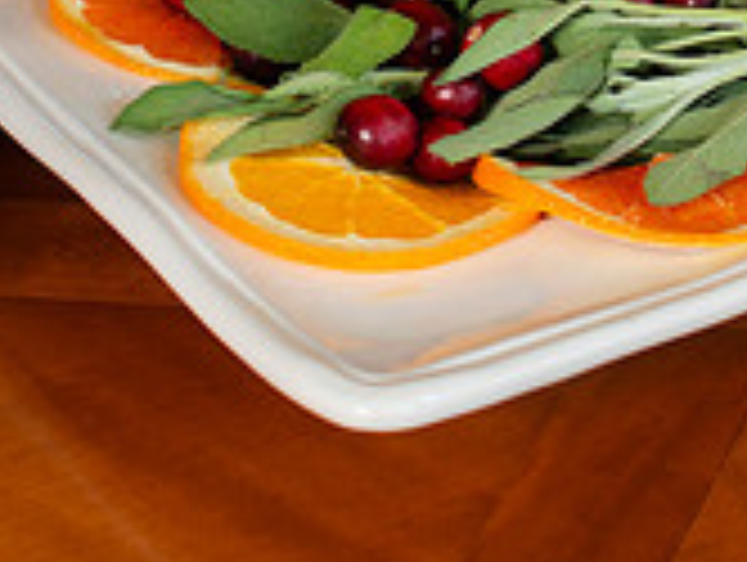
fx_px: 3631
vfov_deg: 8.7
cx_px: 675
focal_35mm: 168
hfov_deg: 11.7
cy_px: -236
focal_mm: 50
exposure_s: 1/60
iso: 200
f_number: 6.3
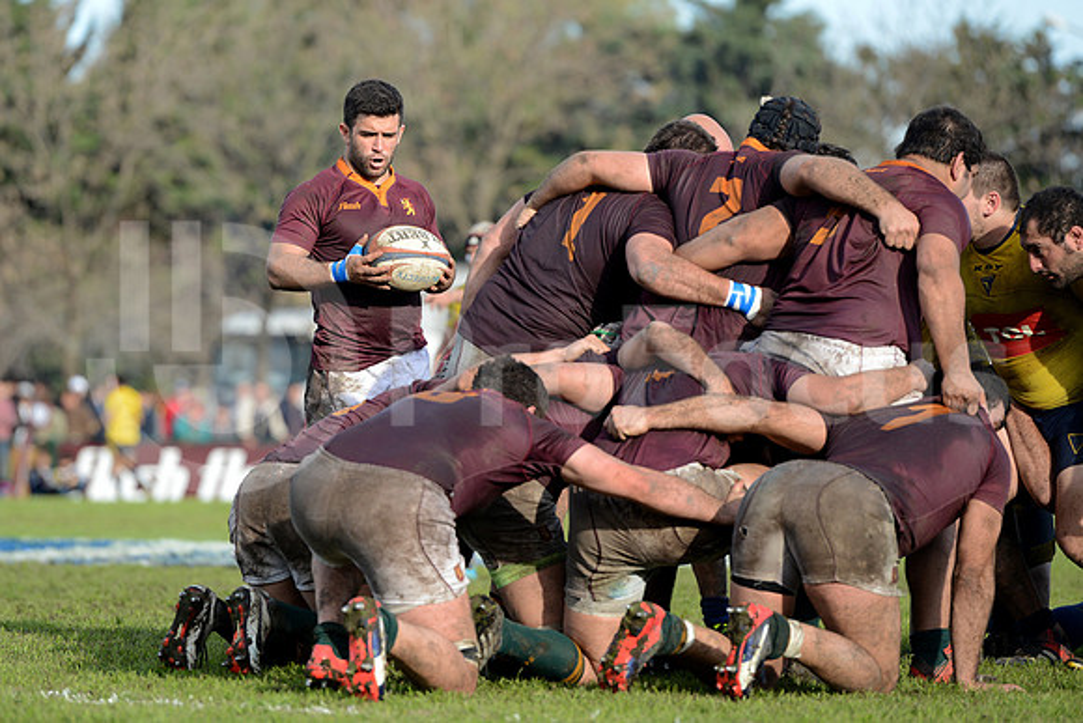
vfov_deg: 6.9
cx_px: 542
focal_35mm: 200
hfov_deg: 10.3
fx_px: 6018
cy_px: 362
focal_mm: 200
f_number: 4
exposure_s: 1/2000
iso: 500
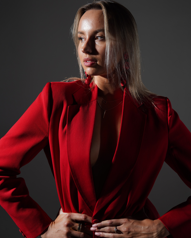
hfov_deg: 29.1
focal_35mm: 52
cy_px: 97
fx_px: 367
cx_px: 95
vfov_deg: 35.9
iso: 320
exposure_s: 1/160
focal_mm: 46
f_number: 2.8
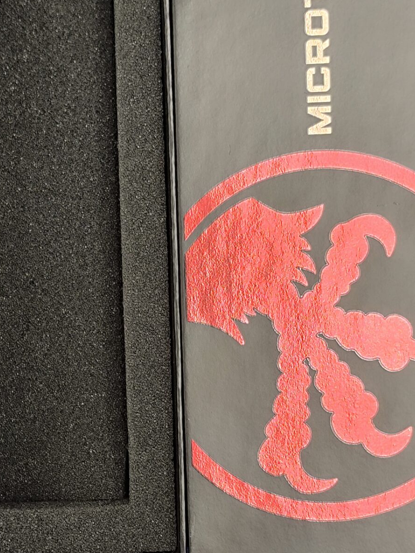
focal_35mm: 99
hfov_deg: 14.9
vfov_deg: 19.8
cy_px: 309
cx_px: 90
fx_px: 1582
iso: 500
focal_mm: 6.14
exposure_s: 1/100
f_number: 1.65
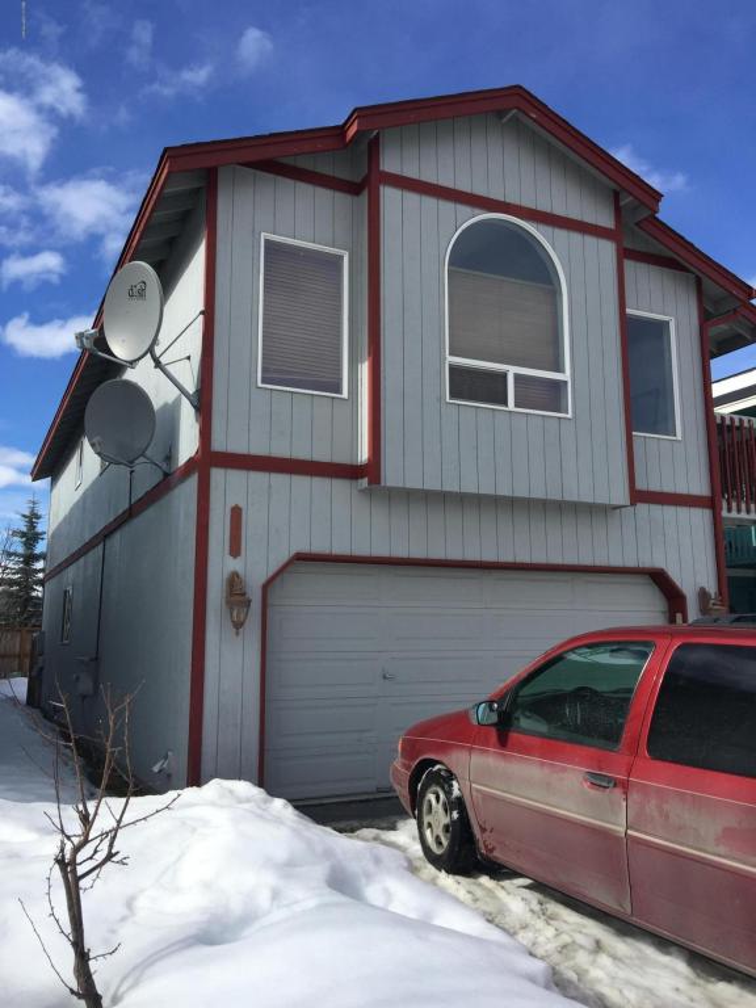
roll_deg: -0.3
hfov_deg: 48.2
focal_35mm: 29
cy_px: 504
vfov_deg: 61.7
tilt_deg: +9.7
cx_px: 378
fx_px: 844
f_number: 2.2
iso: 32
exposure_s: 1/2198
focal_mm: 4.15
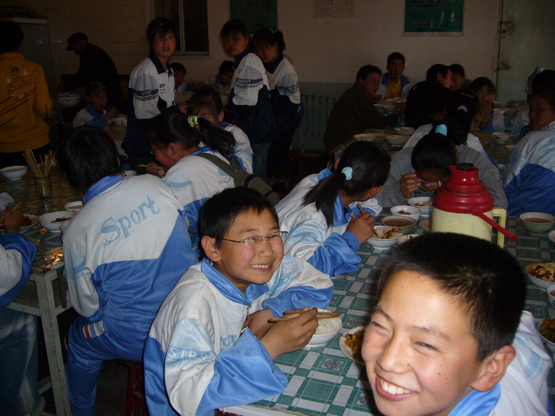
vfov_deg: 40.7
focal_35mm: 35
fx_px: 561
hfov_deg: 52.6
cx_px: 278
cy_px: 208
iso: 100
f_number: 2.8
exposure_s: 1/60
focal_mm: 5.8
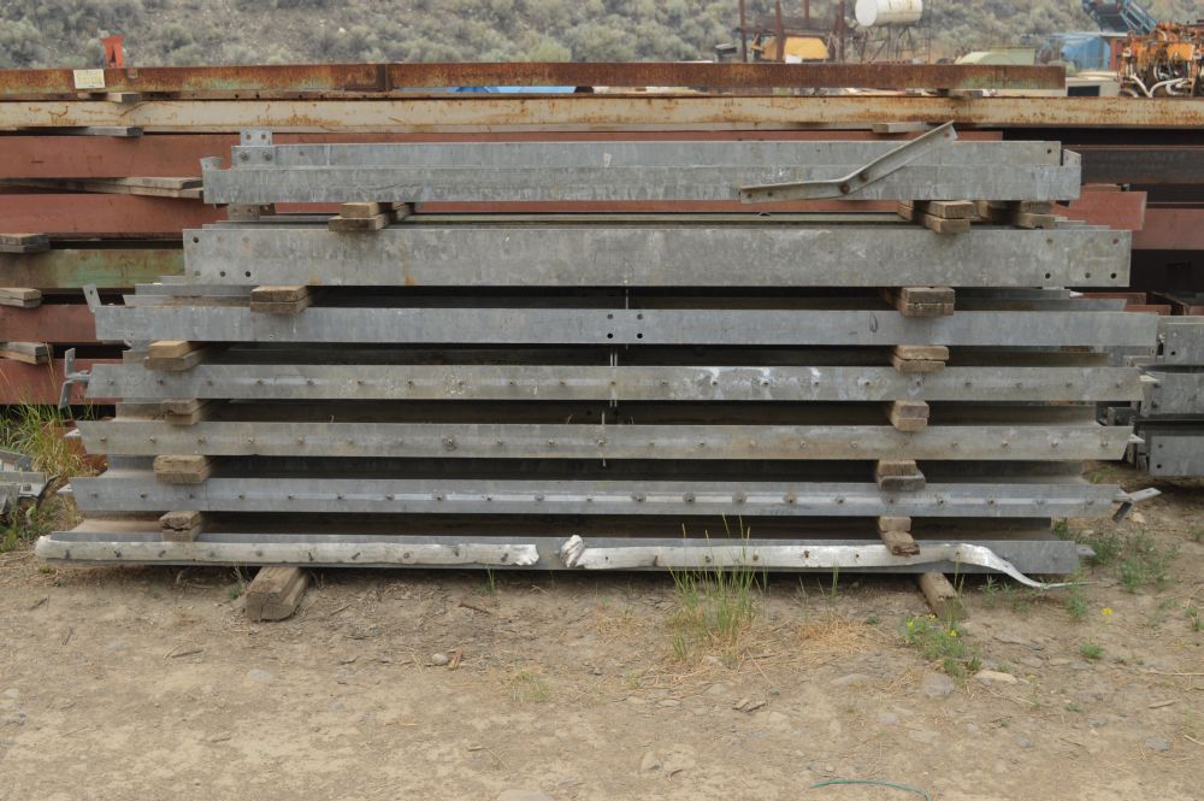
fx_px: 1403
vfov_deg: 31.8
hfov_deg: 46.4
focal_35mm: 42
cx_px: 602
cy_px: 400
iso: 160
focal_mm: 28
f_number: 5.6
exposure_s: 1/125
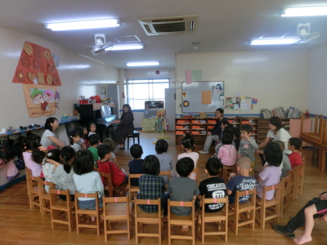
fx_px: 227
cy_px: 122
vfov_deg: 56.8
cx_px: 164
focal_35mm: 24
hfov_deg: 71.6
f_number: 3
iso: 125
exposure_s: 1/125
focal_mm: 4.24
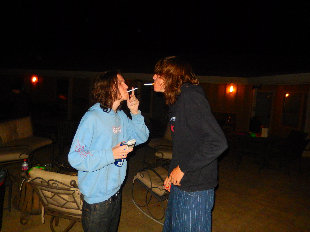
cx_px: 155
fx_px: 224
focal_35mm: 25
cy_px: 116
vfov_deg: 54.9
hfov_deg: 69.4
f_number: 6.8
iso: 900
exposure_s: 1/30
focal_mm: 4.5
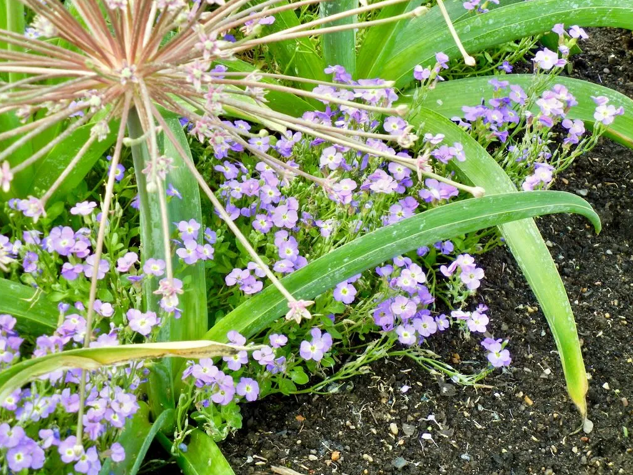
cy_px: 238
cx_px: 316
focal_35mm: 134
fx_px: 2450
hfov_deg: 14.7
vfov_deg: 11.1
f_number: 4.6
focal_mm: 24
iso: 160
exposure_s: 1/147
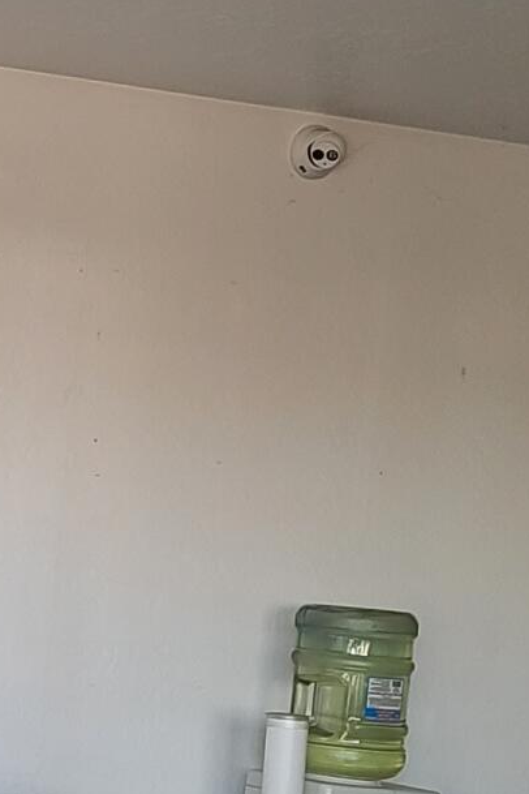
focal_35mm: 128
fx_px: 2821
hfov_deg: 10.1
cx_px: -418
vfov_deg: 16.0
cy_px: 558
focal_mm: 7
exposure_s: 1/59
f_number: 1.8
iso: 100
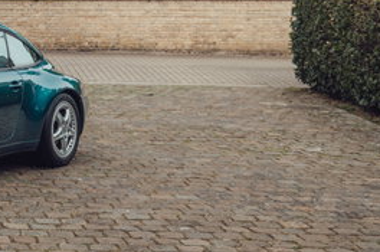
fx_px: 1075
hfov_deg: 18.5
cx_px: -132
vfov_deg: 12.9
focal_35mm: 102
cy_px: -77
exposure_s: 1/200
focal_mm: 35
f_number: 4.5
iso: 200
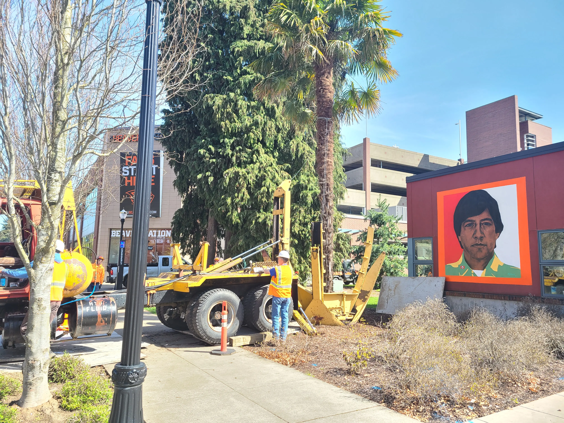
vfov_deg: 53.1
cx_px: 282
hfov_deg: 67.3
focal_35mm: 26
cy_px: 212
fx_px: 424
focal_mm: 5.4
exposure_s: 1/417
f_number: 1.8
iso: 40
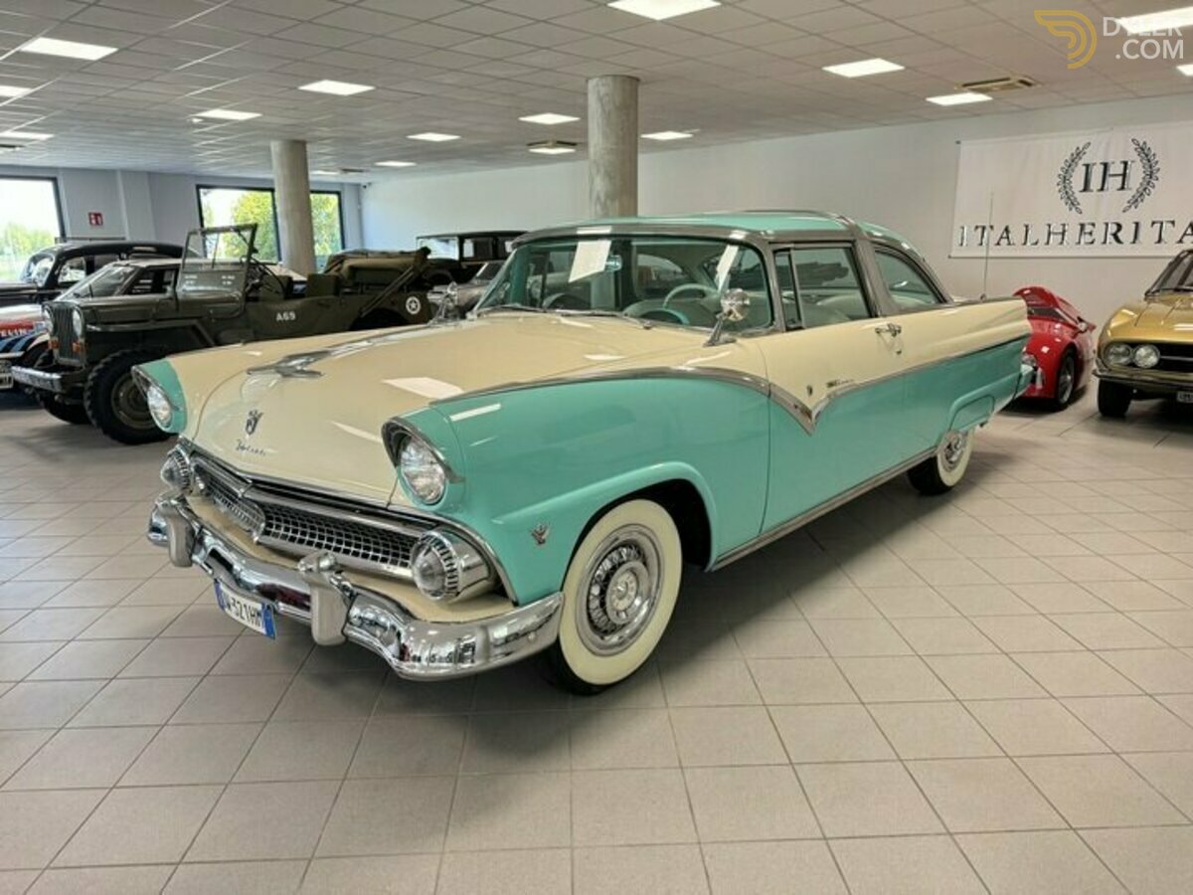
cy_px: 448
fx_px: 827
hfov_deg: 71.6
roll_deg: +0.5
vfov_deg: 56.8
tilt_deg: -12.8
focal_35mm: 24
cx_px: 596
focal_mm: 6.76
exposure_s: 1/121
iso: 200
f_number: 1.78
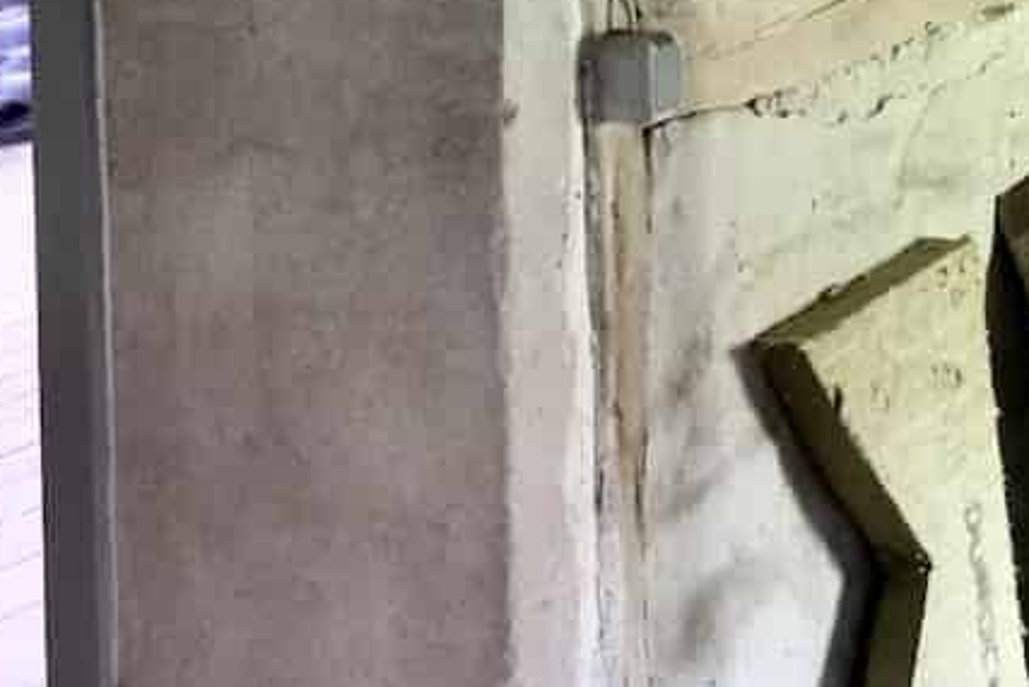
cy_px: -575
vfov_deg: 10.9
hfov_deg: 17.4
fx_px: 3345
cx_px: 766
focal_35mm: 117
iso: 3200
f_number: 2.8
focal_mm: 18
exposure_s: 1/26
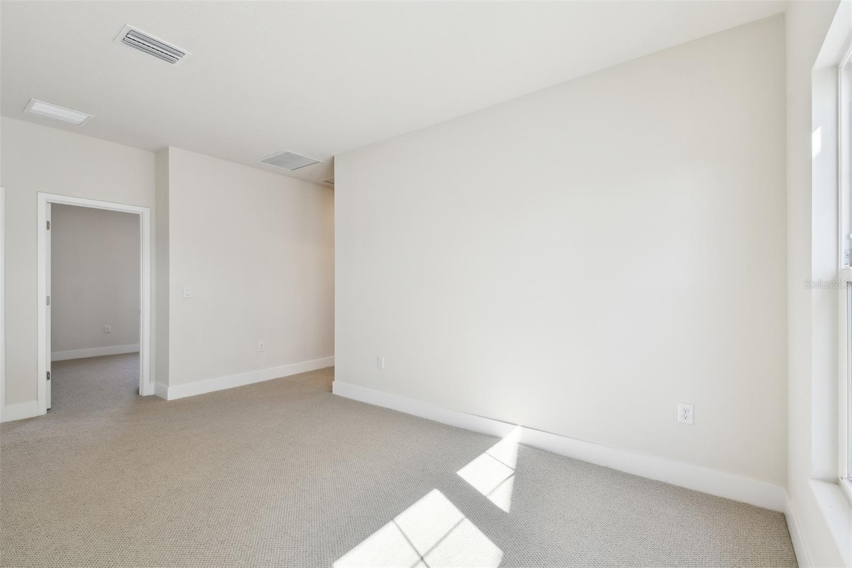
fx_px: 355
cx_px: 426
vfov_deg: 77.3
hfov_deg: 100.4
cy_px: 284
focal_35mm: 15
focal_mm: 10
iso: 100
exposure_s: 1/20
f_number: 7.1
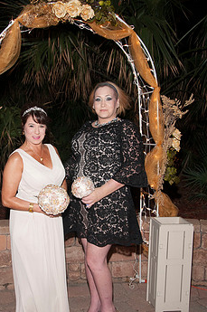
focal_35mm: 47
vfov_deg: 41.9
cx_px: 75
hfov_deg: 28.4
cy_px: 175
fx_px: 407
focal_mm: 24
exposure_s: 1/30
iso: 400
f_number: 5.6
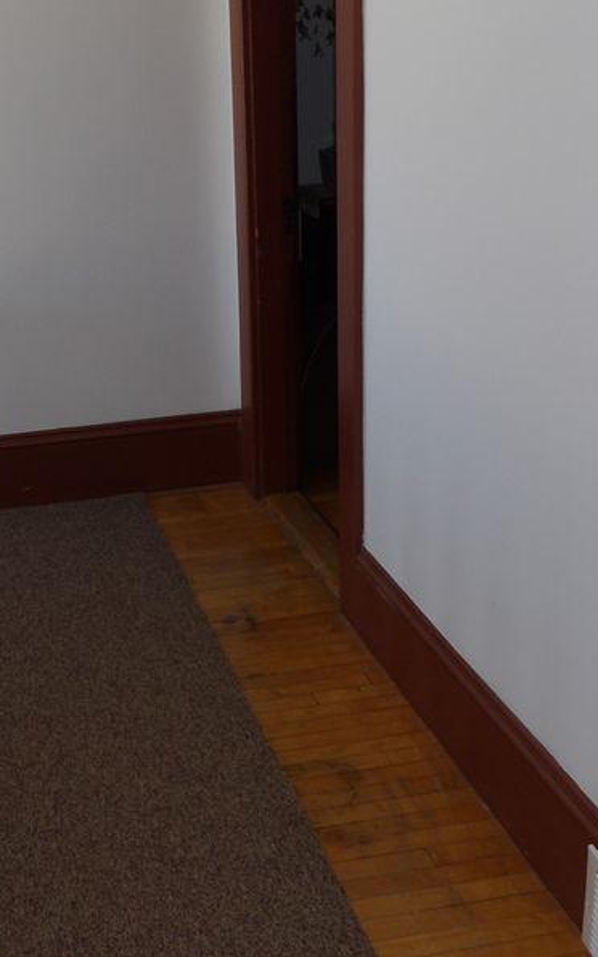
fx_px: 1225
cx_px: 141
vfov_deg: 42.6
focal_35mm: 47
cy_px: 479
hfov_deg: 27.0
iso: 200
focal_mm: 5.9
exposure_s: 1/33
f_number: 3.6
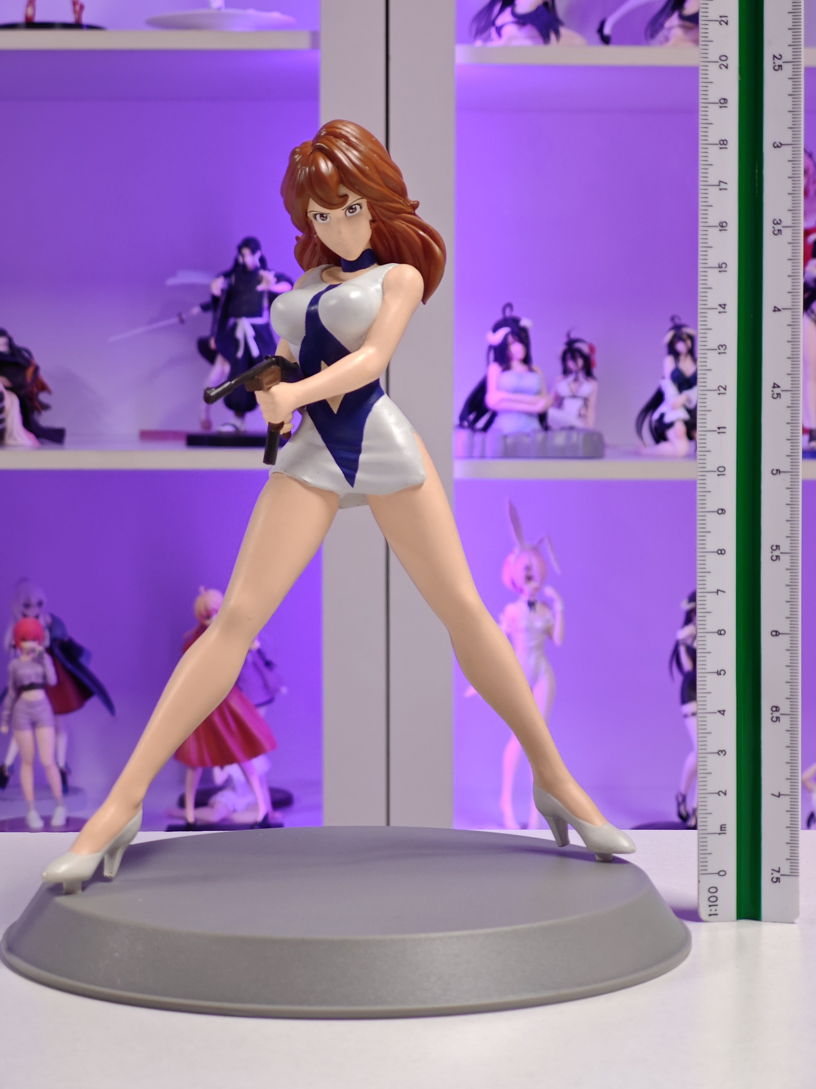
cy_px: 544
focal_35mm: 80
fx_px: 2514
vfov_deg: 24.4
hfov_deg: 18.4
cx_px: 408
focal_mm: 7.48
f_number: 2.4
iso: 400
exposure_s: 1/18.7
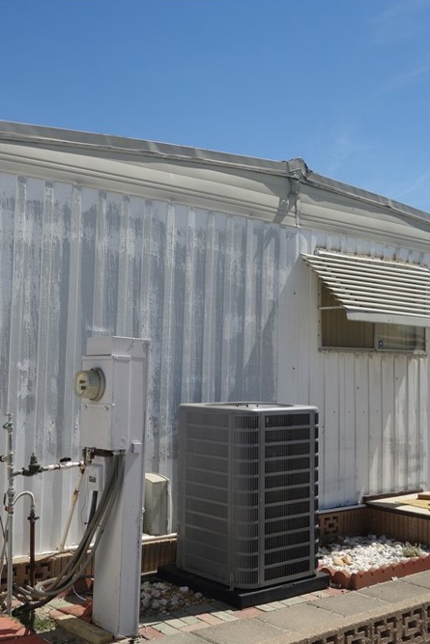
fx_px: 770
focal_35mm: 43
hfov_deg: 31.1
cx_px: 174
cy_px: 327
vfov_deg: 45.4
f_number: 5.6
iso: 125
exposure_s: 1/640
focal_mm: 10.4
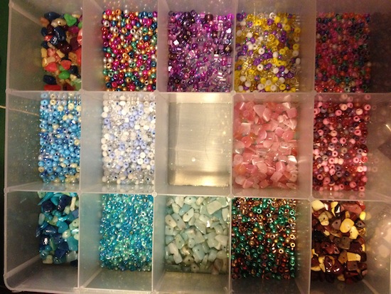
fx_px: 396
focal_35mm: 35
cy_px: 147
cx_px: 196
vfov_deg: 40.7
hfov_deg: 52.6
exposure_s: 1/20
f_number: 2.4
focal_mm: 4.28
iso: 320
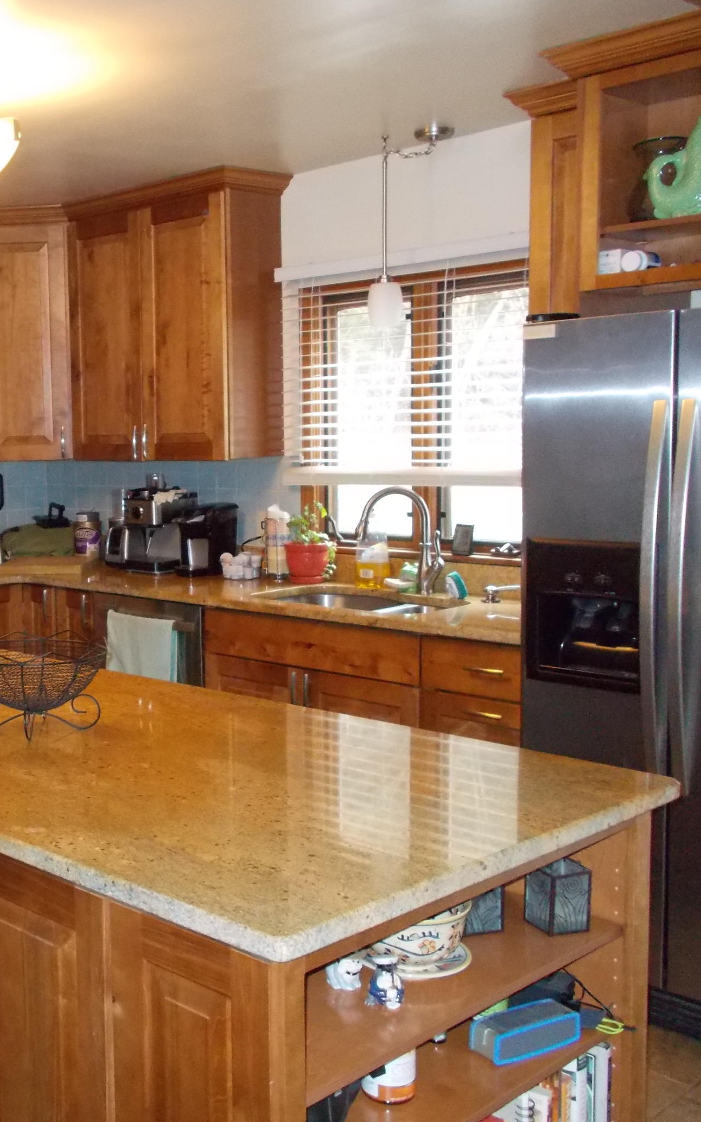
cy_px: 595
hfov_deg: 30.9
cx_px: 106
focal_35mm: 40
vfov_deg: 49.2
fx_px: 1223
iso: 500
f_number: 3.2
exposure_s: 1/25
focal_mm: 4.6
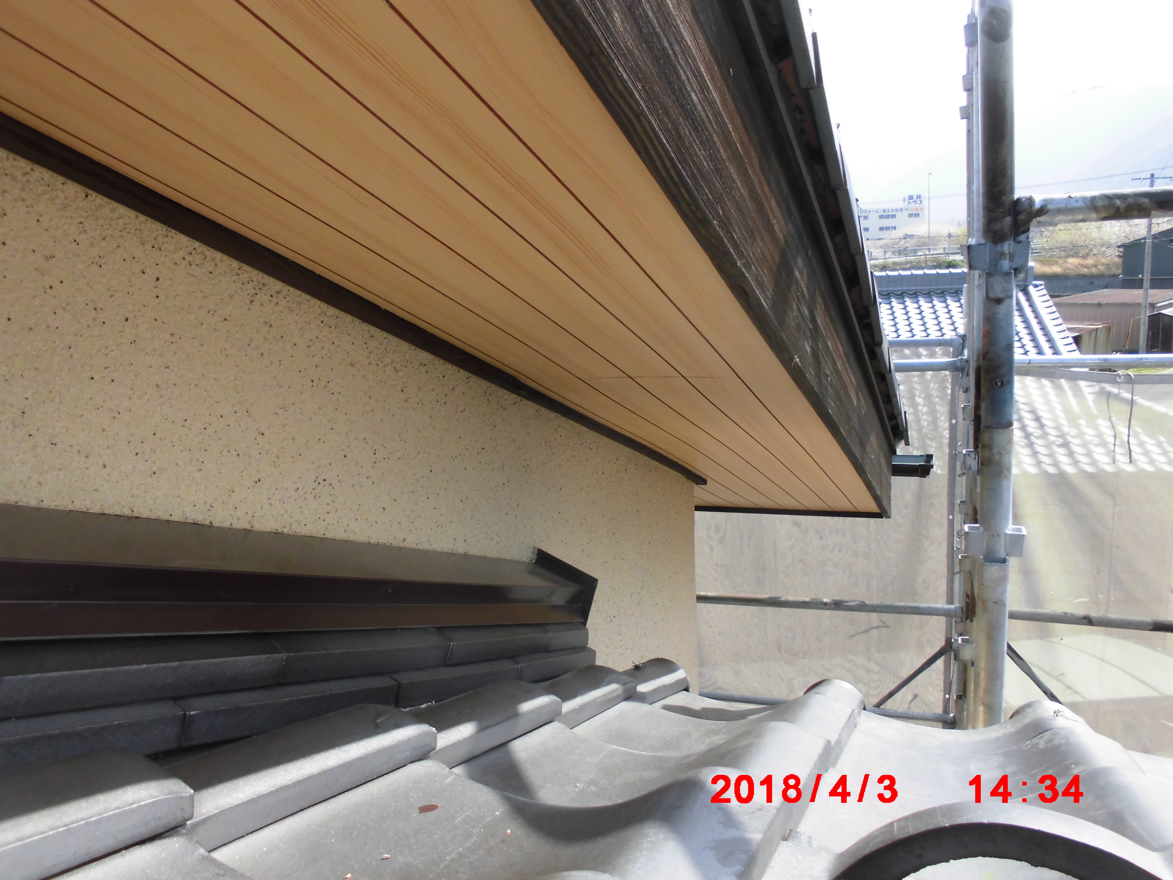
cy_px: 440
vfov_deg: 53.1
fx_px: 881
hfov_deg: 67.3
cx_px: 586
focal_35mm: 26
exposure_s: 1/250
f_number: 3.5
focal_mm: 4.6
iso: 100
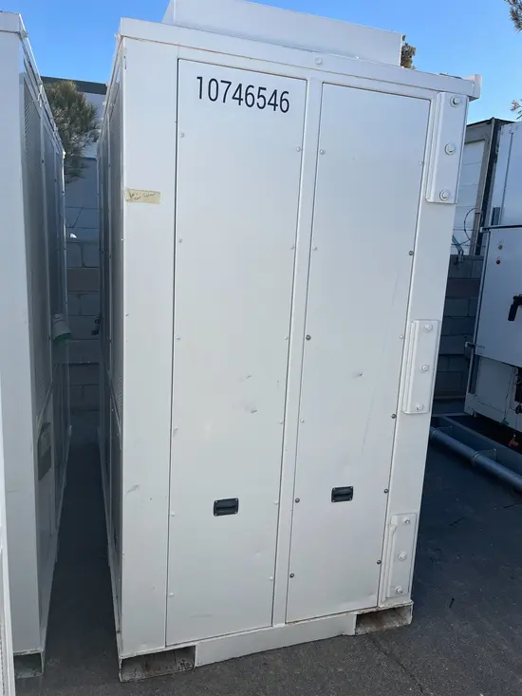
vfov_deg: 67.3
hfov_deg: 53.1
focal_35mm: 26
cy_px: 348
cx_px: 261
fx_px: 523
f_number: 1.6
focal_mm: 5.1
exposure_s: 1/2463
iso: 50
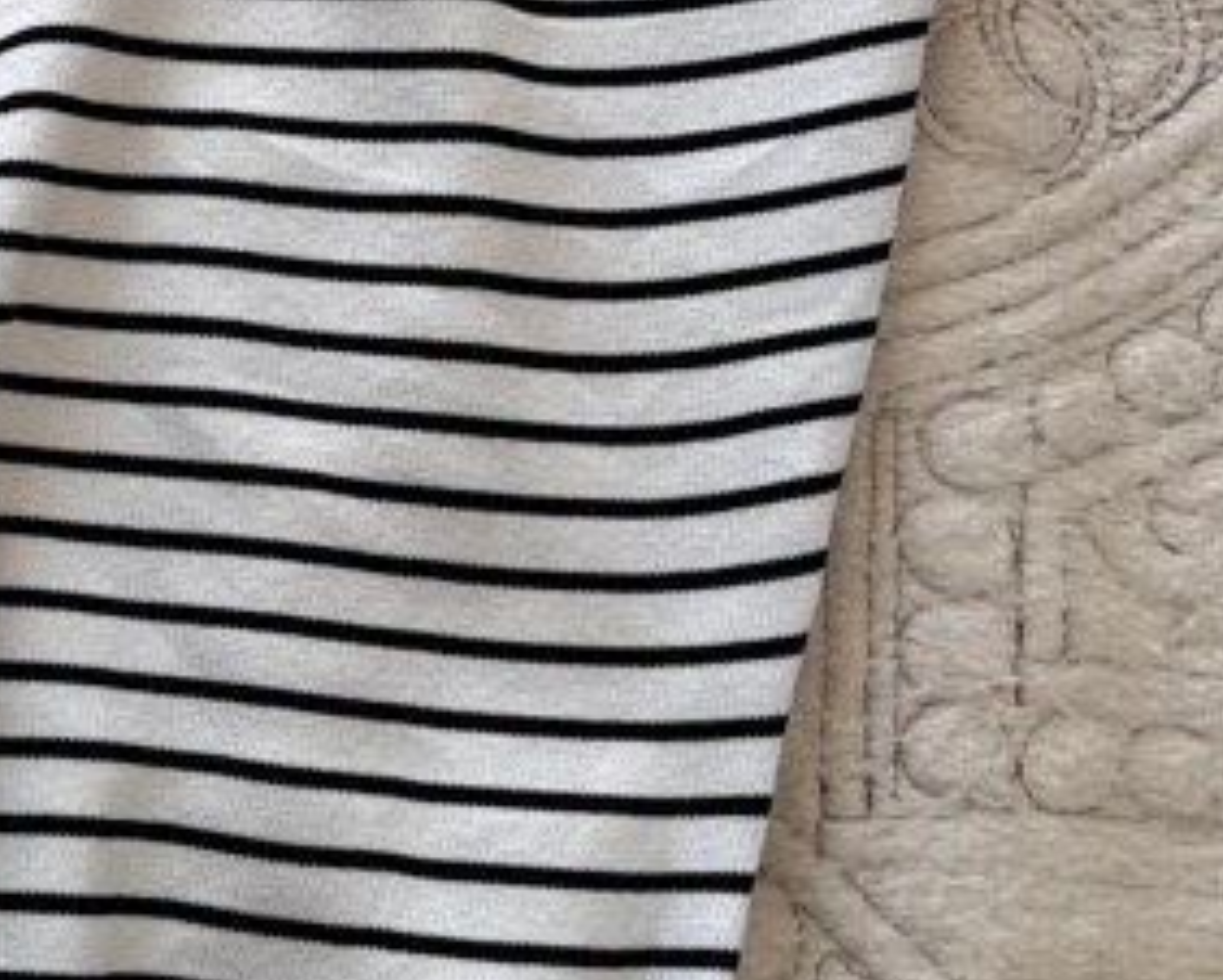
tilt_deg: -79.9
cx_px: -373
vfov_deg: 18.3
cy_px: 126
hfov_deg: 20.9
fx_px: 3006
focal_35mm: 83
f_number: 1.78
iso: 50
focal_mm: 6.76
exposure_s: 1/140
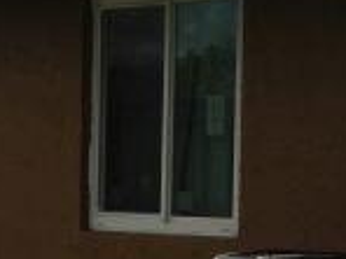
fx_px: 1299
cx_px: -89
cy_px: 219
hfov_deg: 14.6
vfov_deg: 11.4
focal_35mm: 130
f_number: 2.8
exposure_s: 1/2000
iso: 100
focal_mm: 4.3
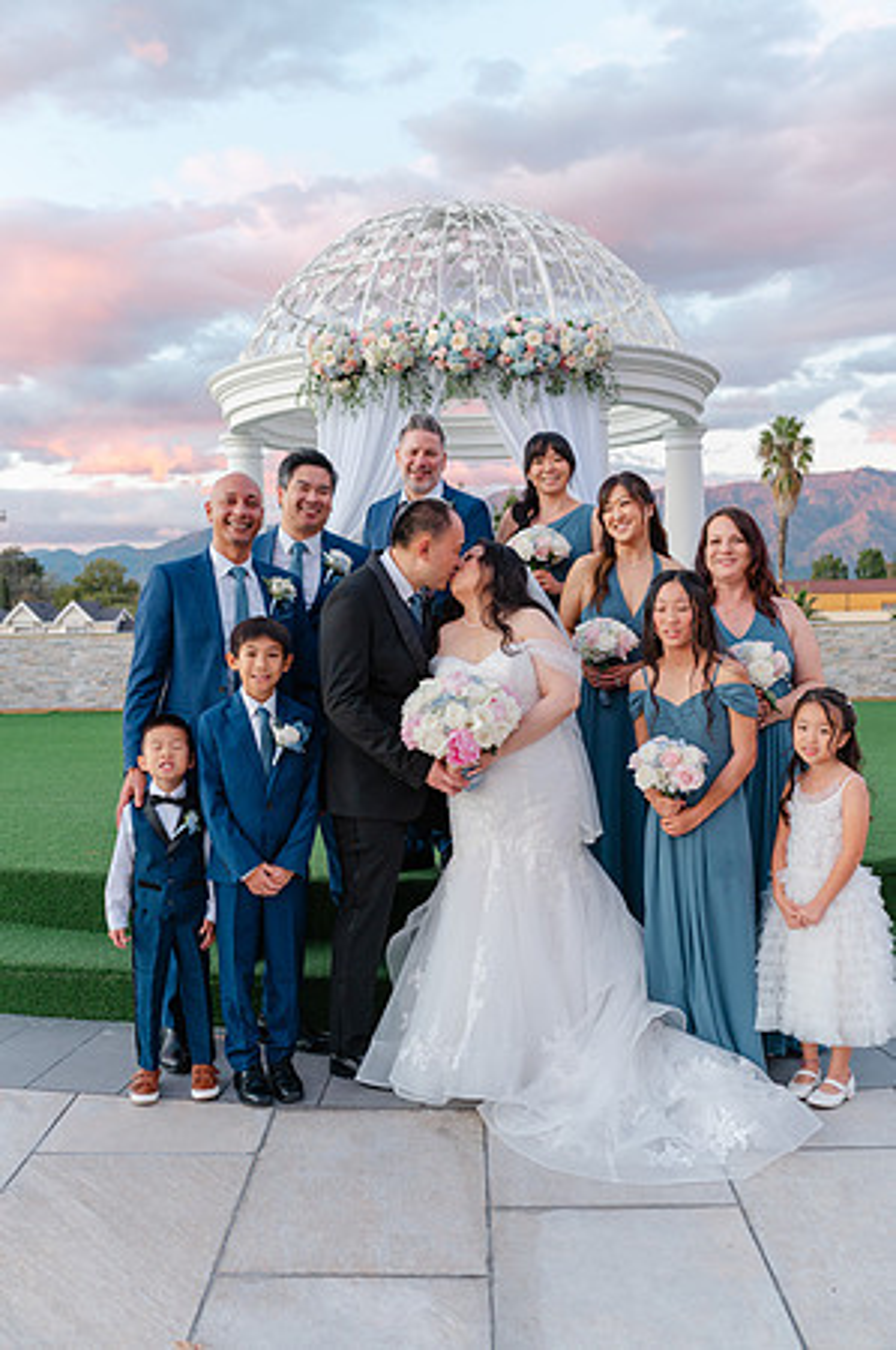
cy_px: 675
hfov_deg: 37.8
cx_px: 448
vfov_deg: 54.5
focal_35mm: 35
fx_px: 1310
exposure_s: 1/125
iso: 250
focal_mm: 35
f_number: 4
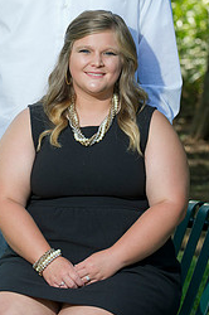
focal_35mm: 189
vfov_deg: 10.8
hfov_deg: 7.2
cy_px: 35
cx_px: 80
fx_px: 1650
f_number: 4.5
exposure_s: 1/250
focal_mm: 105
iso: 320
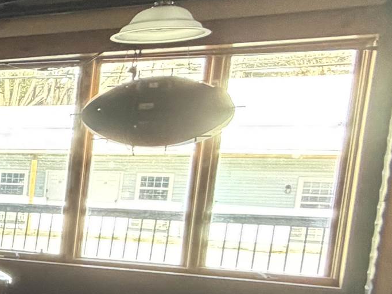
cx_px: -431
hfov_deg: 17.9
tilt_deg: -5.7
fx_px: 713
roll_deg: -0.1
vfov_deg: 22.9
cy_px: 244
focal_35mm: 63
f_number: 2.2
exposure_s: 1/60
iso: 400
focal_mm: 2.22
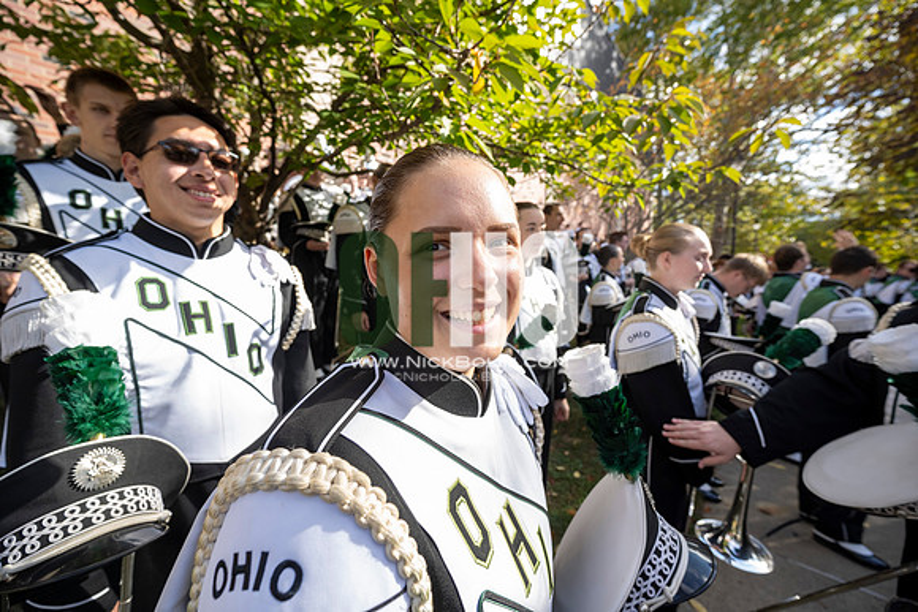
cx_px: 459
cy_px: 306
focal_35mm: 14
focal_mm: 14
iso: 320
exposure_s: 1/500
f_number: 4.5
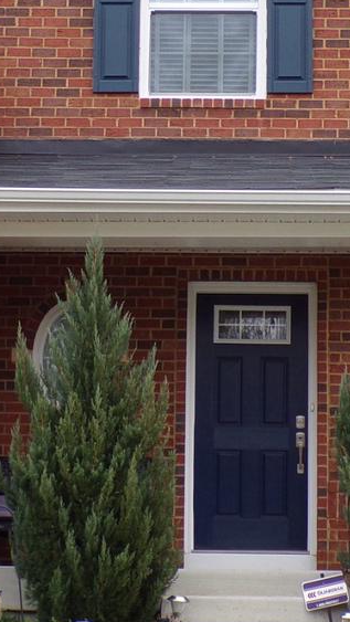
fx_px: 1929
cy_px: 238
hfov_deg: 10.4
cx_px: 199
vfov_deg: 18.3
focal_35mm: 117
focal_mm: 7.6
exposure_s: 1/120
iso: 80
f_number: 3.4
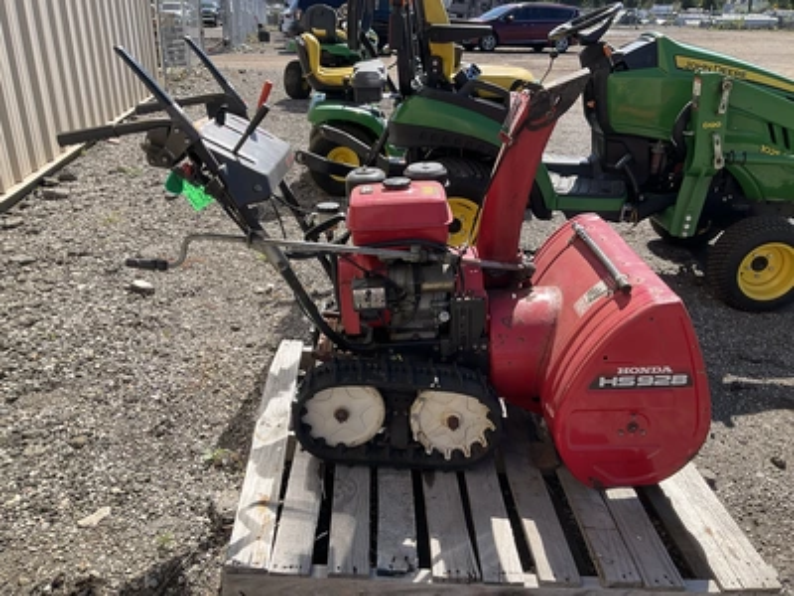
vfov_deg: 48.2
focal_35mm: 29
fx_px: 665
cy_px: 298
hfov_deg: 61.7
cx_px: 397
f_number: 1.8
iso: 25
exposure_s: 1/962
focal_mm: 3
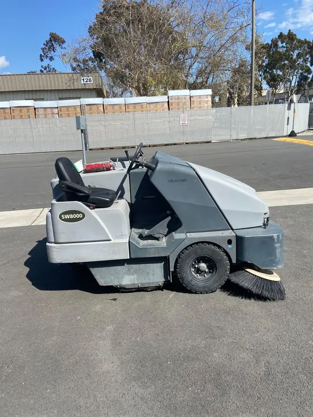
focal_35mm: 26
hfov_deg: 53.1
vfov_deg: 67.3
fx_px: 313
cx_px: 156
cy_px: 208
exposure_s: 1/2890
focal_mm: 4.25
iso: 32
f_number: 1.8
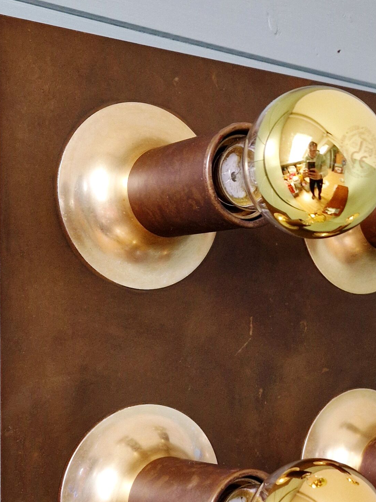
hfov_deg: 23.1
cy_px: 344
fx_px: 912
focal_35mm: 63
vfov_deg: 30.4
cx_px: 266
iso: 500
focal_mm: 5.4
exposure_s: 1/33
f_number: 1.8
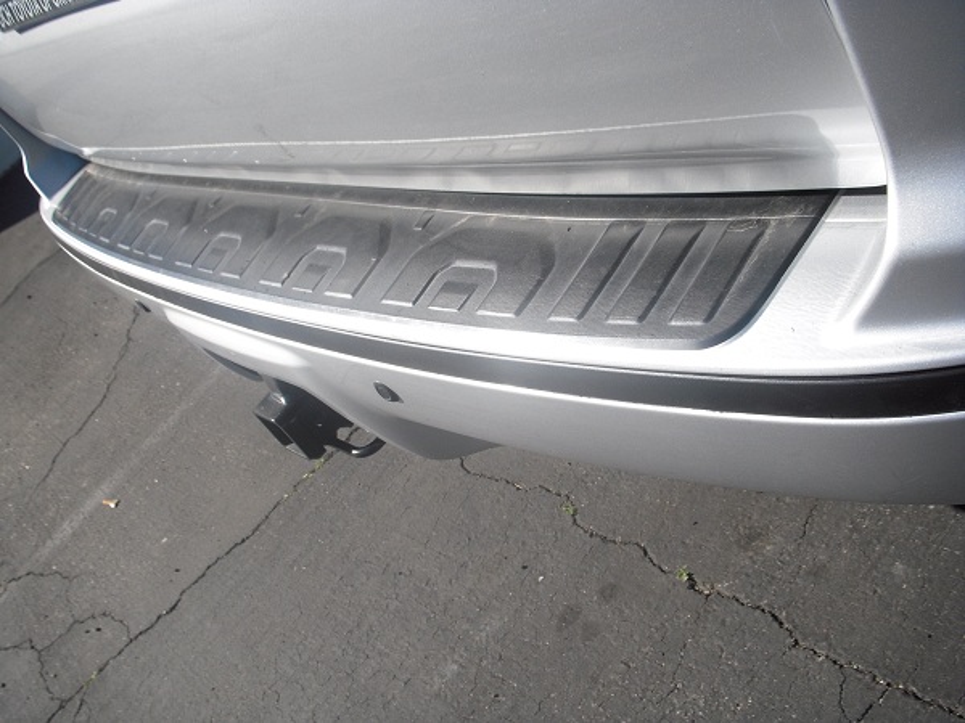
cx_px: 482
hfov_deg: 49.0
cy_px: 362
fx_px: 1059
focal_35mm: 38
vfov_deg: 37.7
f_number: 3.3
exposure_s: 1/800
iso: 100
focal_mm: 6.3
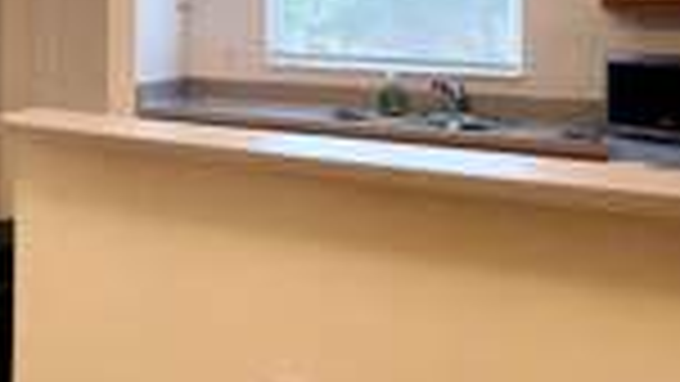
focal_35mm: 52
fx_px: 938
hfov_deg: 27.8
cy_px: -18
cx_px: -329
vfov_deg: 22.0
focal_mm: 2.3
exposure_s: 1/120
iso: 500
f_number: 2
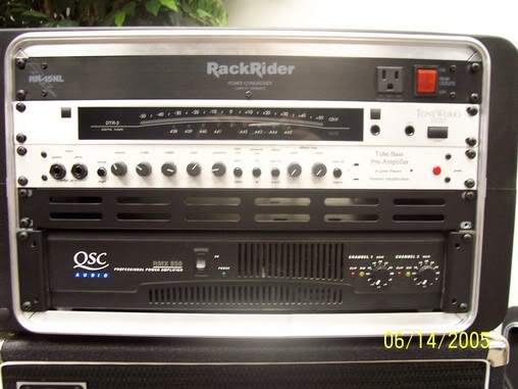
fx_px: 554
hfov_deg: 50.1
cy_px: 194
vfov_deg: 38.7
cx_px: 259
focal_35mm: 37
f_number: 2.8
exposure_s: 1/8
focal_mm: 5.6
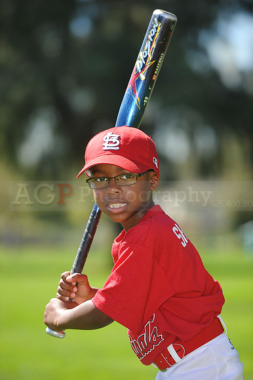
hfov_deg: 6.9
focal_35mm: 200
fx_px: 2111
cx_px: 126
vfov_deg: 10.3
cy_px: 190
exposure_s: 1/640
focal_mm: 200
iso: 200
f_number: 4.5
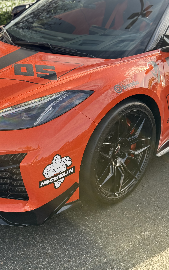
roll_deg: +0.8
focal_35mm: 51
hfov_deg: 25.3
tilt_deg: -25.5
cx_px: 68
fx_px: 376
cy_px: 135
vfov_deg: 39.6
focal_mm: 6.76
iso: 64
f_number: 1.78
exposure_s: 1/534
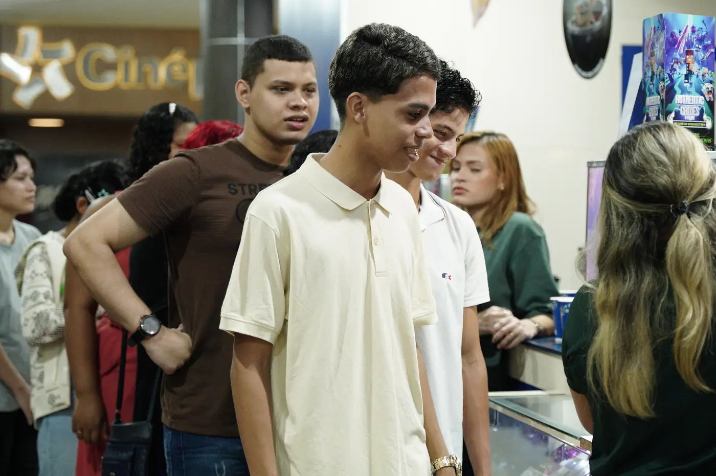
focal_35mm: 91
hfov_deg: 22.4
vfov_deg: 15.0
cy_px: 238
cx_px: 358
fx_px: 1808
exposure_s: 1/200
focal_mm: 61.2
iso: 5000
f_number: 2.8
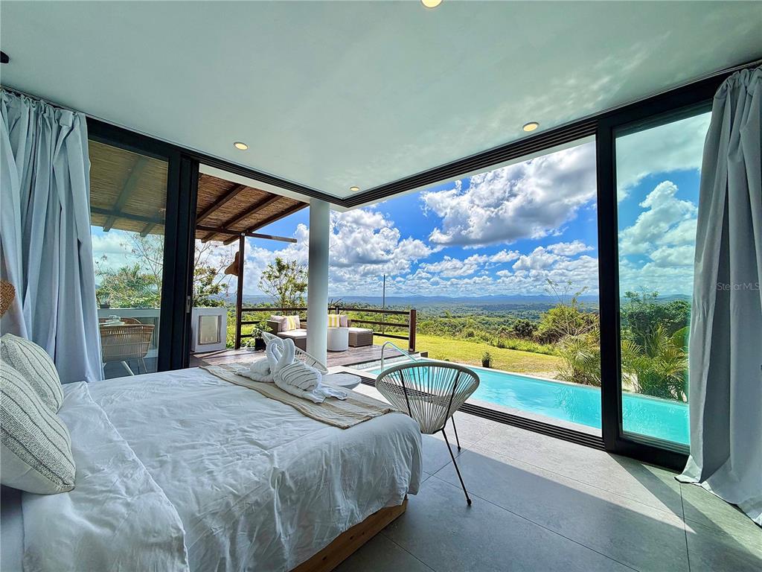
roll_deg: -0.3
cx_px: 381
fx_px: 308
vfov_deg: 85.7
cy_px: 286
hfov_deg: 102.1
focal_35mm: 14
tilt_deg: +2.0
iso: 20
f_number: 2.2
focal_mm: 2.22
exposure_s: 1/1050
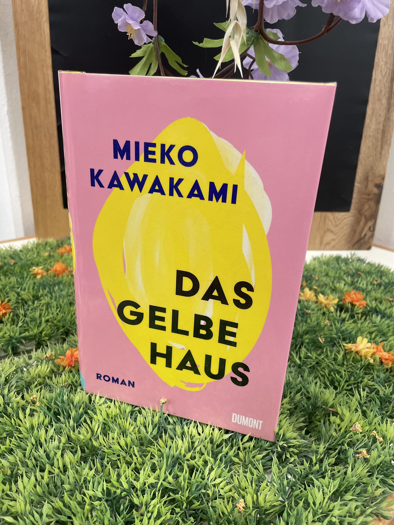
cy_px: 262
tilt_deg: -21.8
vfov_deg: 67.3
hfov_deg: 53.1
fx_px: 395
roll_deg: -1.6
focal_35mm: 26
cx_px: 197
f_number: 1.6
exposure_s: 1/118
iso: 125
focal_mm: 4.2
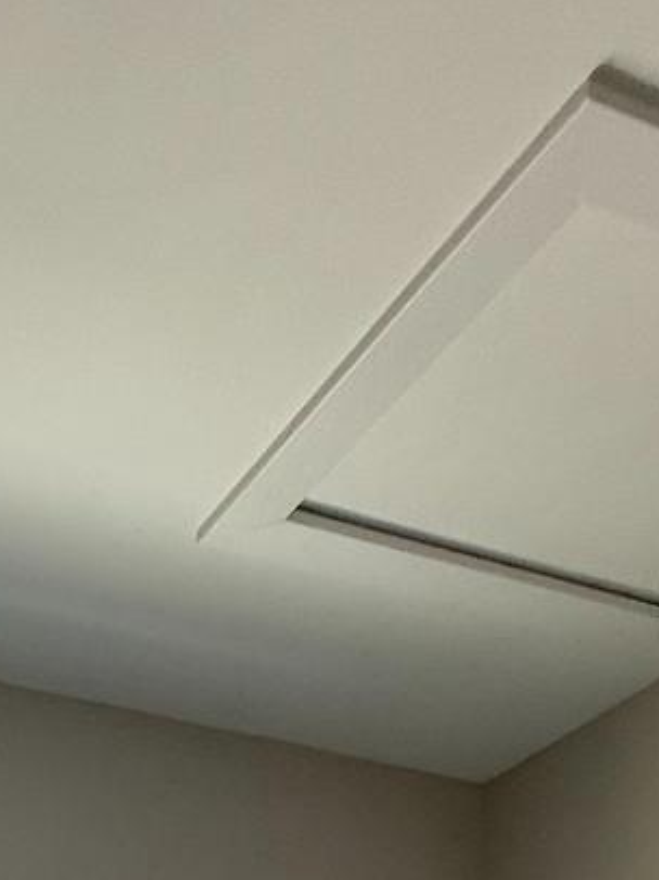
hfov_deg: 24.9
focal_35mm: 53
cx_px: -130
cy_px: 1628
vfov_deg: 21.4
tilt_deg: -7.0
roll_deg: +0.1
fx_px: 1347
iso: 64
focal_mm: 2.22
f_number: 2.2
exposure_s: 1/243
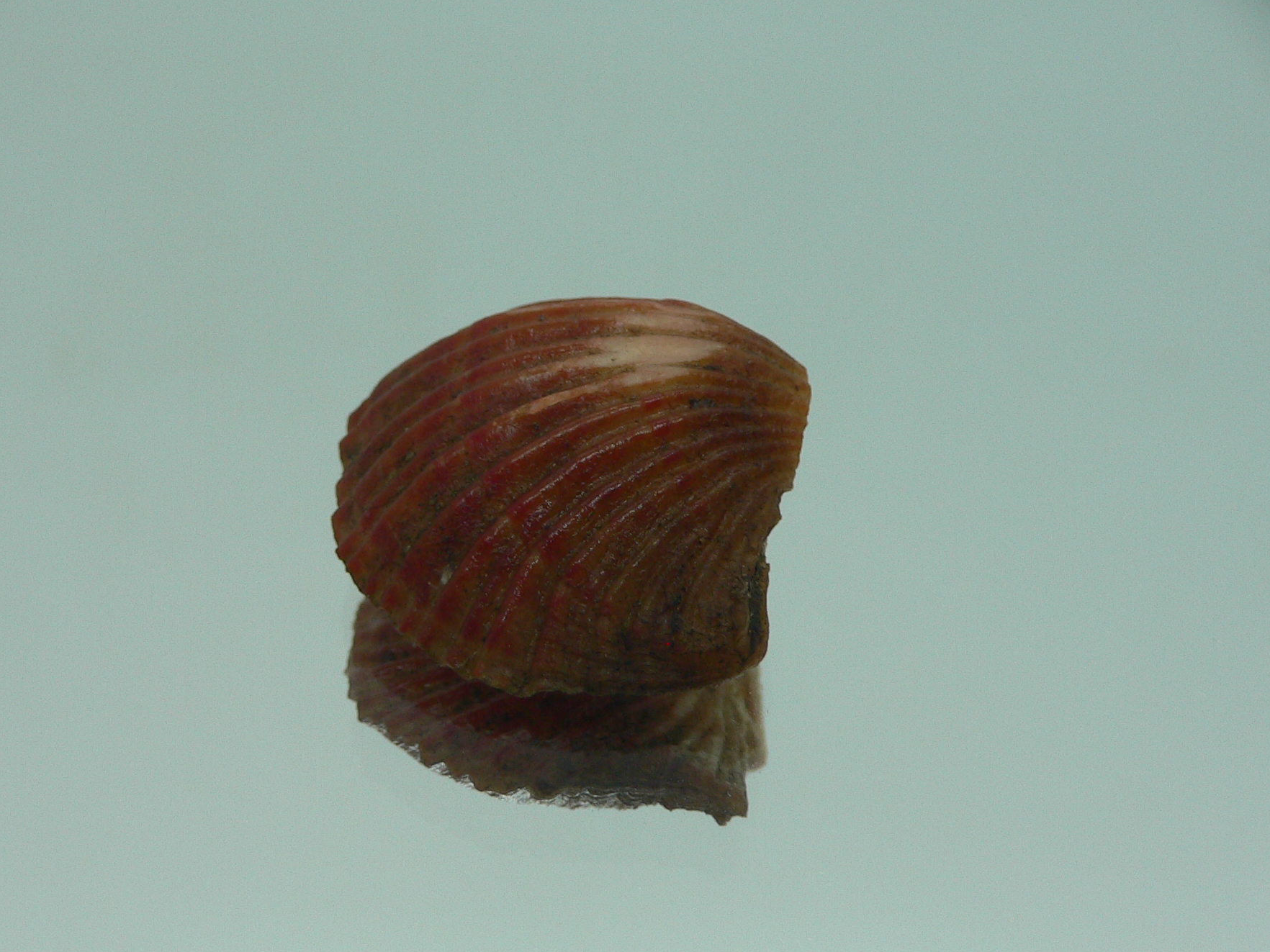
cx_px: 587
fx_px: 1468
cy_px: 537
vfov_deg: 35.9
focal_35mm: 40
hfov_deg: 46.8
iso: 80
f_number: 2.8
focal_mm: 4.6
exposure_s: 1/60
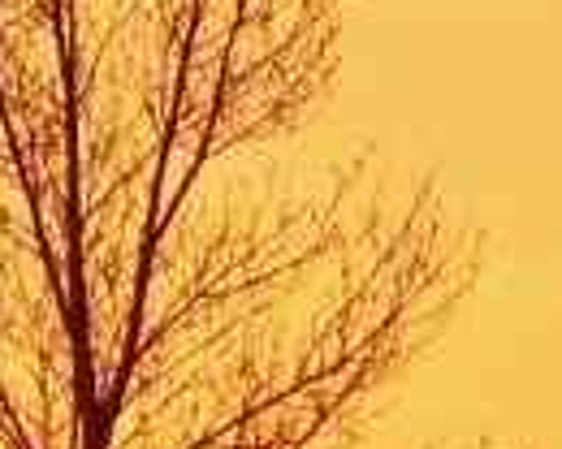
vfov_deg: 0.6
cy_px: 851
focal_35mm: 2699
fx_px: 44893
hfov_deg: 0.7
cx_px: -419
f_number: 4.8
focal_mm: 62
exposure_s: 1/500
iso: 64
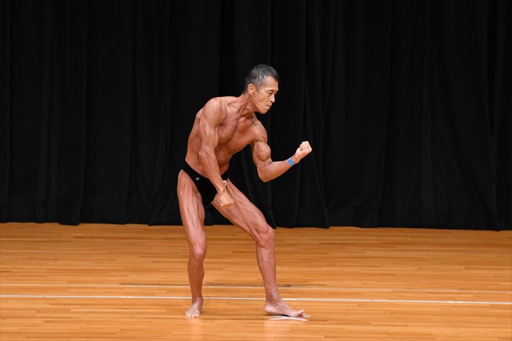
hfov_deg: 7.6
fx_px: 3838
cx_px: 256
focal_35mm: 270
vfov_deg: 5.1
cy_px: 170
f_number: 5.6
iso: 3200
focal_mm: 180
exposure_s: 1/400
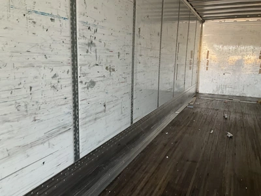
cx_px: 130
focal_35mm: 29
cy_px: 98
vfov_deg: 48.2
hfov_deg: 61.7
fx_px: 219
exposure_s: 1/60
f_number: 1.8
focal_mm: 3
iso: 80
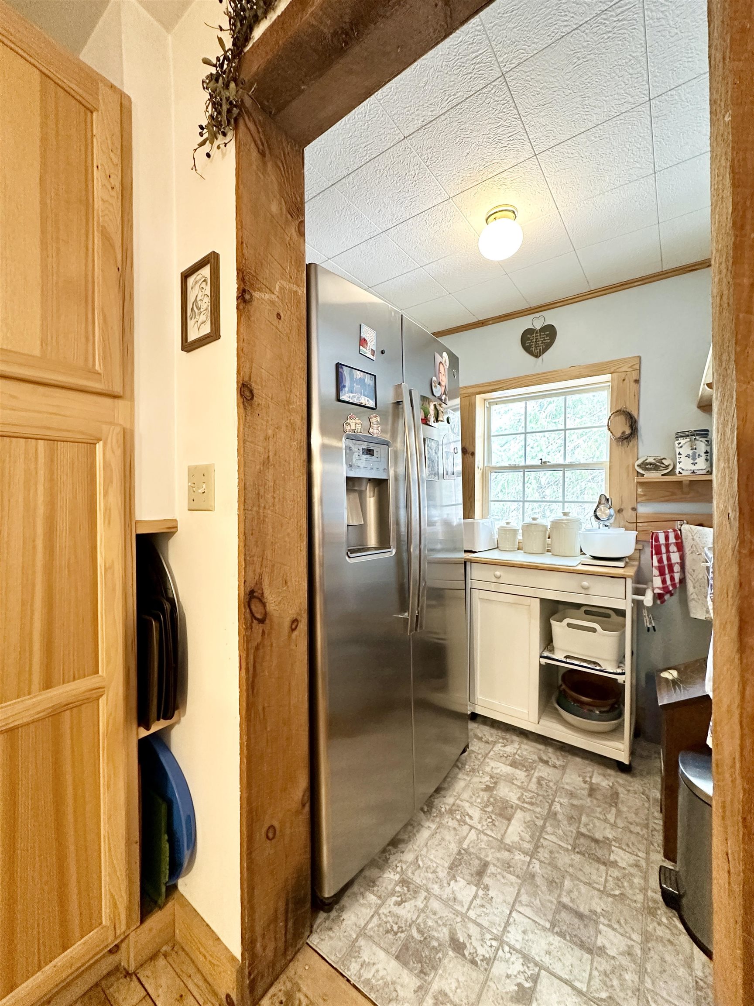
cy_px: 503
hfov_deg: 85.7
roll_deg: -0.8
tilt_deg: +0.0
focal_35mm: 14
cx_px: 377
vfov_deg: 102.1
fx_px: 407
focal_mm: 2.22
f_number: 2.2
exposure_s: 1/60
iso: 500
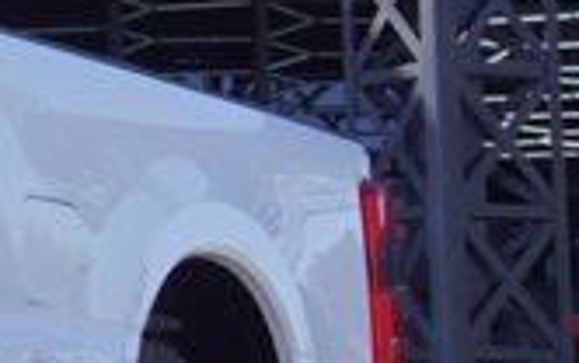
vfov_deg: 5.8
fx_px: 3569
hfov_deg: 8.0
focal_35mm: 226
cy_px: -28
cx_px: -1116
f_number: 7.1
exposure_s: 1/160
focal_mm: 24
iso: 100
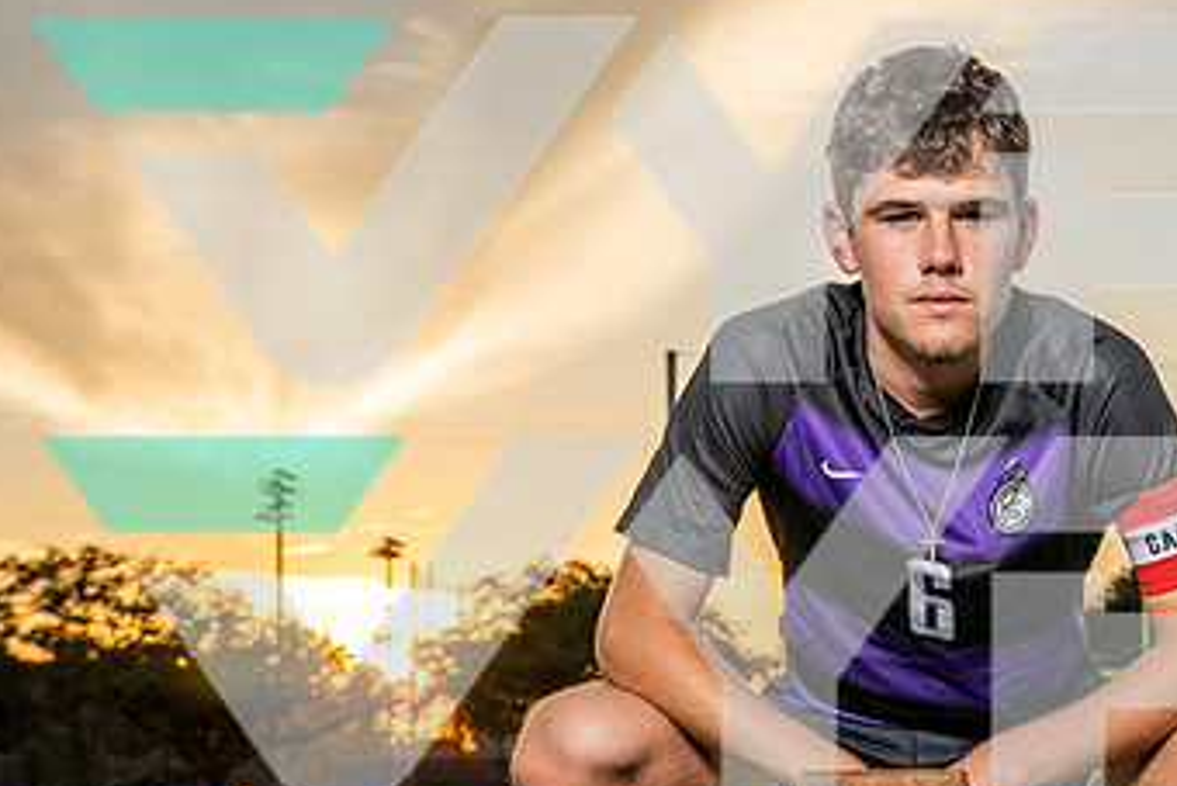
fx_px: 2682
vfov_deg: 16.6
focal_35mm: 82
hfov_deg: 24.4
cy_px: 622
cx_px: 924
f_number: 9
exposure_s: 1/250
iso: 320
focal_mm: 48
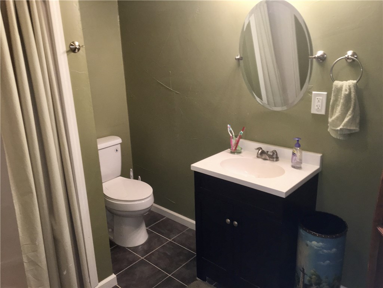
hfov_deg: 61.7
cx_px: 192
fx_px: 321
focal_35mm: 29
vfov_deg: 48.2
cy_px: 144
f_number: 2.2
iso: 80
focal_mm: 4.15
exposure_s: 1/30
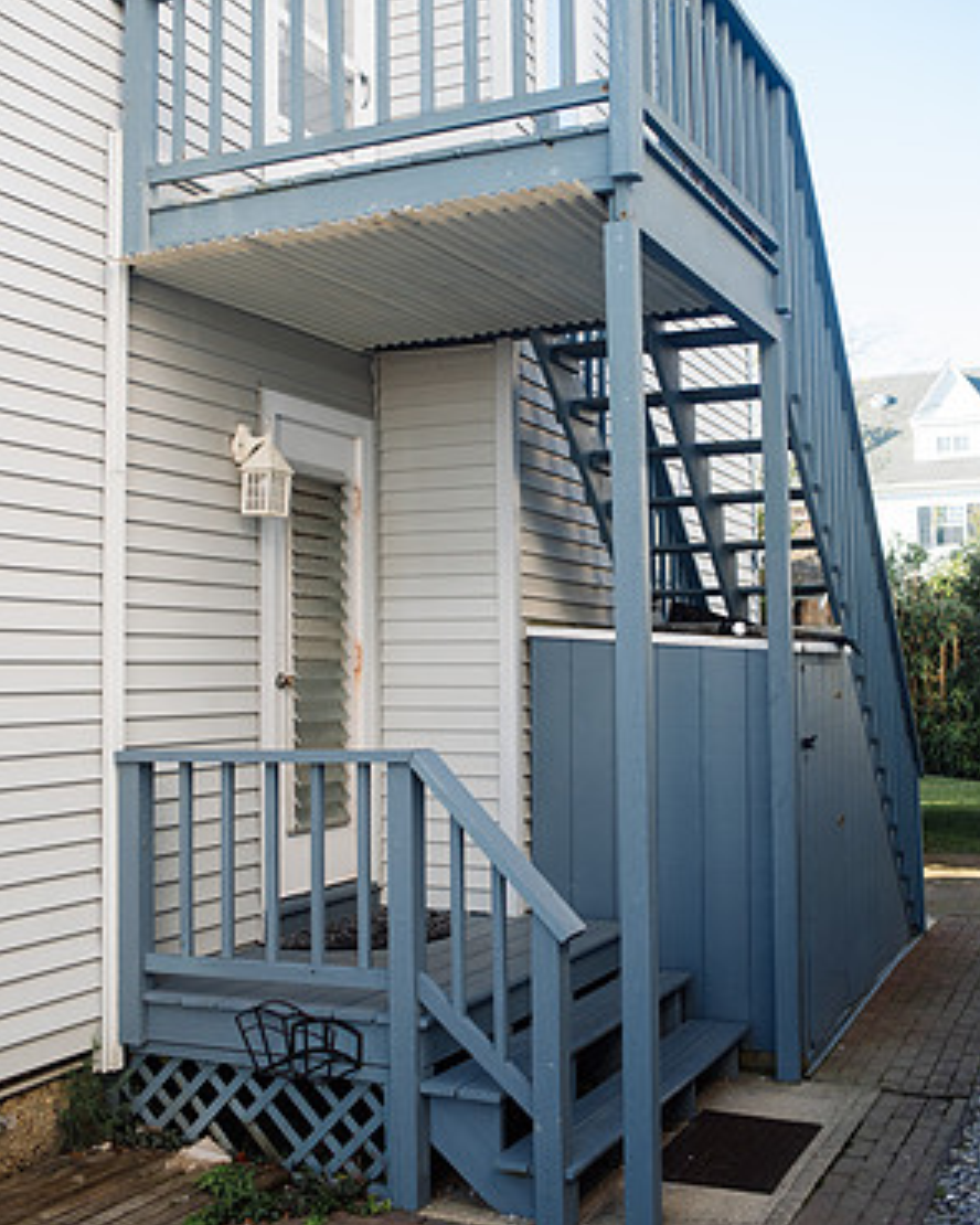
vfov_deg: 45.8
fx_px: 1450
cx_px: 493
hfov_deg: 37.3
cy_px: 573
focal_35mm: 40
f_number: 2.8
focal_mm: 35
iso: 640
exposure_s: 1/1250
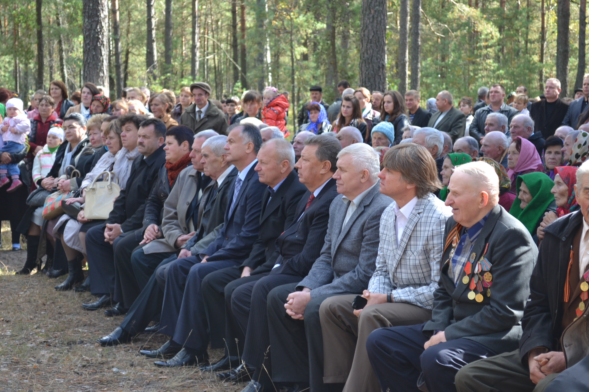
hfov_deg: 22.5
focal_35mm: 91
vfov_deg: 15.1
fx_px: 1481
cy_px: 190
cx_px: 272
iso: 400
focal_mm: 55
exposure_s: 1/125
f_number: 5.6
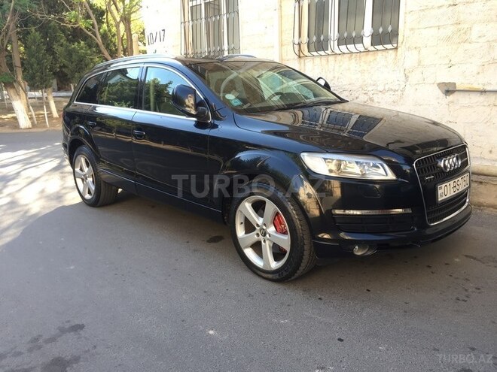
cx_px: 248
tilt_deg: -13.5
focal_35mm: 29
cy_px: 186
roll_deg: +1.6
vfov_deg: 48.2
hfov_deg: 61.7
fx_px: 416
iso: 32
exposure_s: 1/100
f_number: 2.2
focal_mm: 4.15
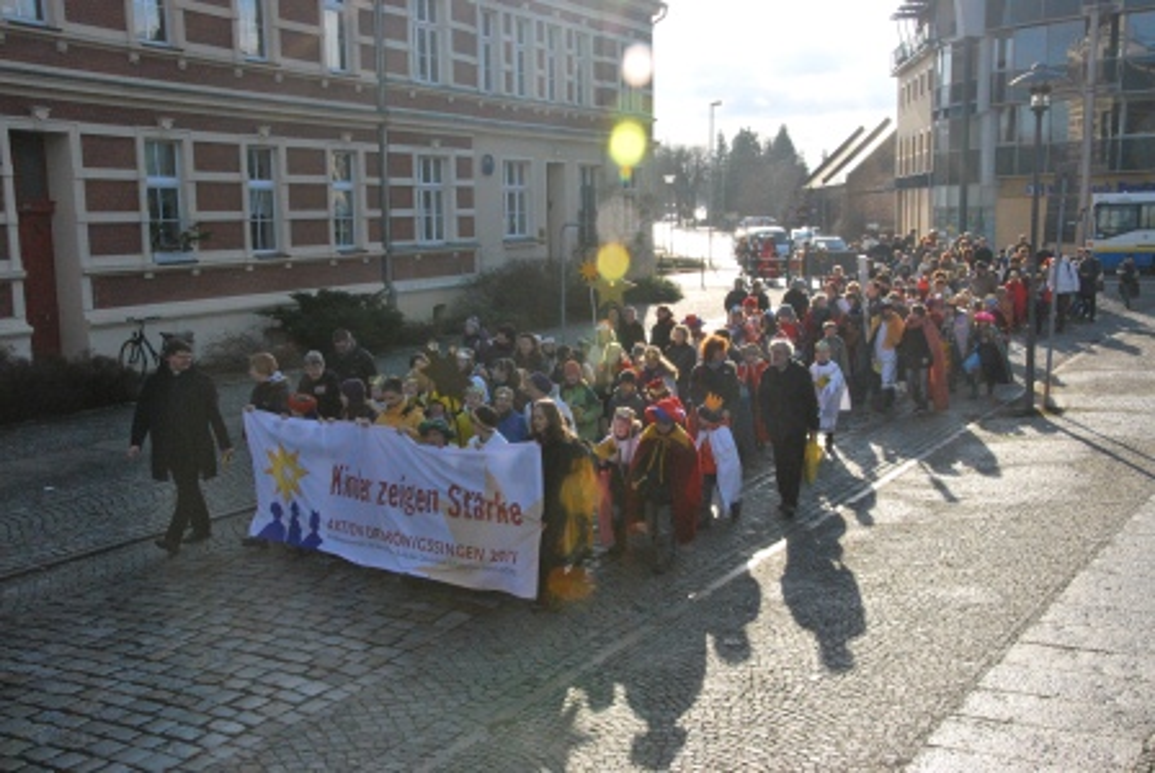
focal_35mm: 42
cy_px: 386
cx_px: 578
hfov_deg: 46.3
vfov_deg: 32.0
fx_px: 1349
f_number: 11
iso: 800
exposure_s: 1/500
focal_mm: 28
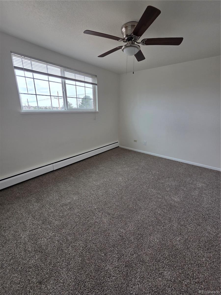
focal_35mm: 13
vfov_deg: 106.2
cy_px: 148
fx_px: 111
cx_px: 110
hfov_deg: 89.9
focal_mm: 2.2
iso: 64
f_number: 2.2
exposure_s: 1/120
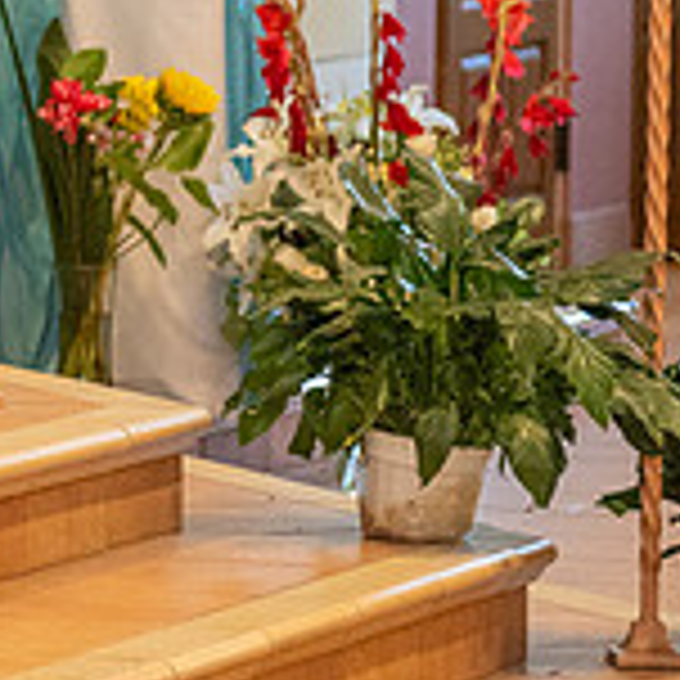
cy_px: 96
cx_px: -1086
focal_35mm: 348
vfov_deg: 5.0
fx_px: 7734
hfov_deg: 4.9
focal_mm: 70
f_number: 2.8
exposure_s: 1/160
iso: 1600
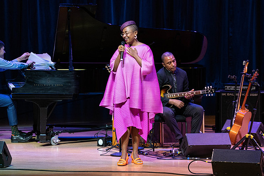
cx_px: 132
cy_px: 88
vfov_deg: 4.3
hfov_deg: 6.4
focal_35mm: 321
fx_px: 2354
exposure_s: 1/320
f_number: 9
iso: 4000
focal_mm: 321
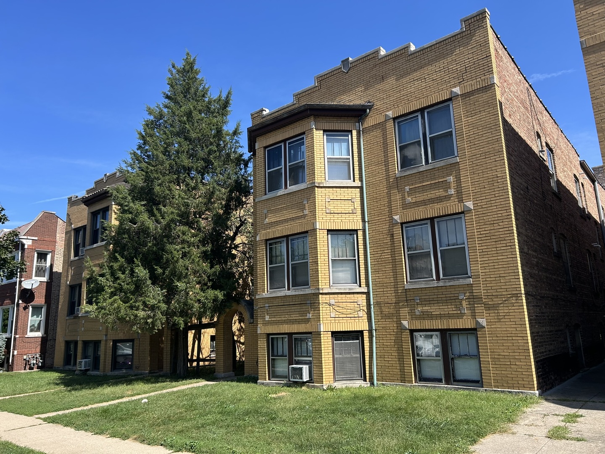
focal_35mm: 26
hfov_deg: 67.3
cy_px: 227
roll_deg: +2.3
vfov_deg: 53.1
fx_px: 454
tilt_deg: +13.5
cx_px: 302
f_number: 1.5
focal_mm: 5.7
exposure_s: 1/2123
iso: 50
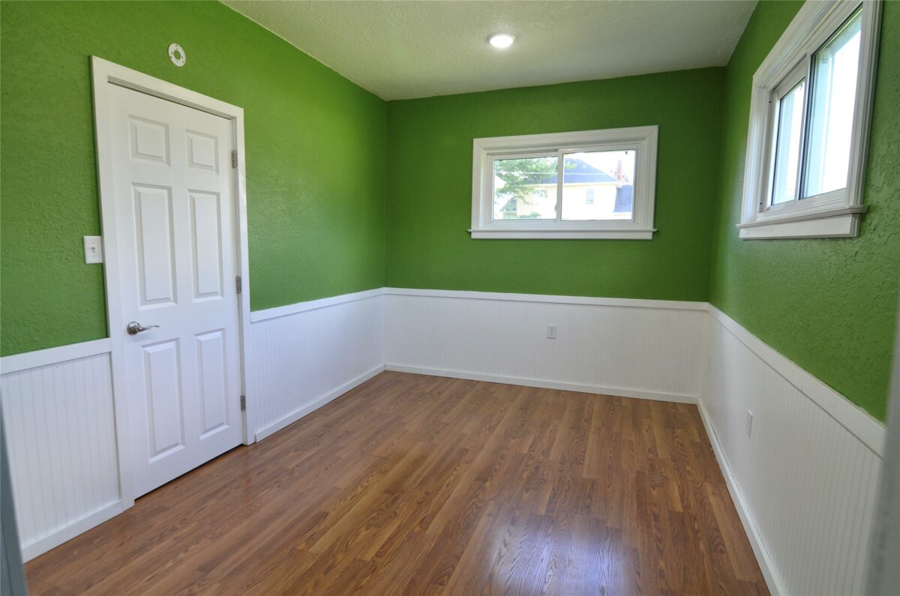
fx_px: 487
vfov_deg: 63.0
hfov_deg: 85.5
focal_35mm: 20
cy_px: 298
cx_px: 450
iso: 400
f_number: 4
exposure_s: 1/60
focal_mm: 13
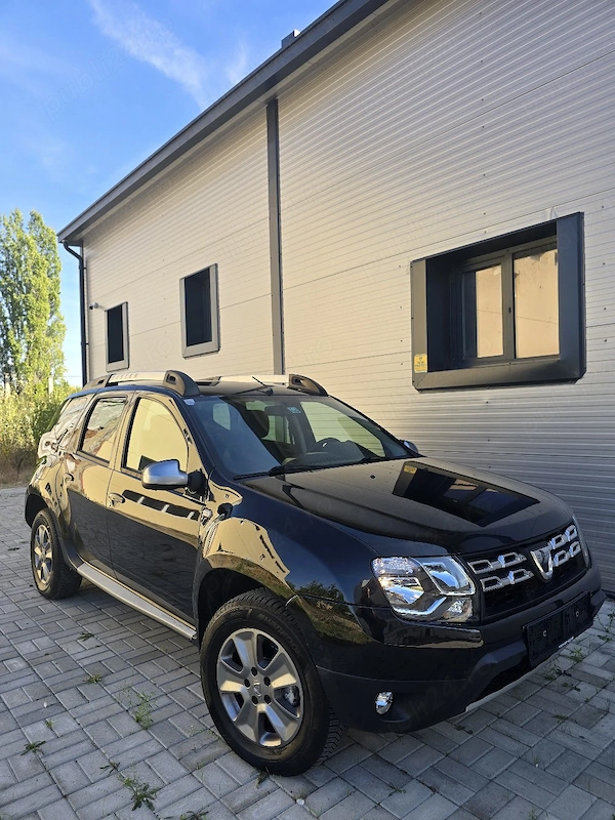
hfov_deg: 58.9
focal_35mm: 23
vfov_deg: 73.9
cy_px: 410
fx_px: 545
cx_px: 308
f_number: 1.7
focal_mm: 6.3
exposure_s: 1/208
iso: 12
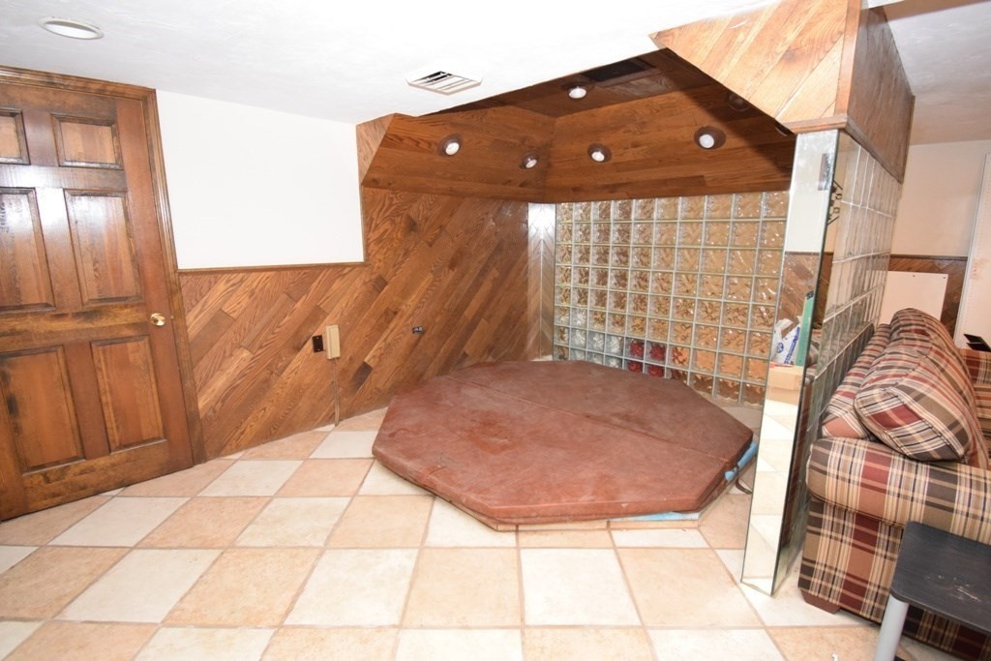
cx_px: 496
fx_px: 454
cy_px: 330
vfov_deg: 72.1
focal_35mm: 16
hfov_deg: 95.0
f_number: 4.8
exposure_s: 1/60
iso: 3200
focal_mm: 11
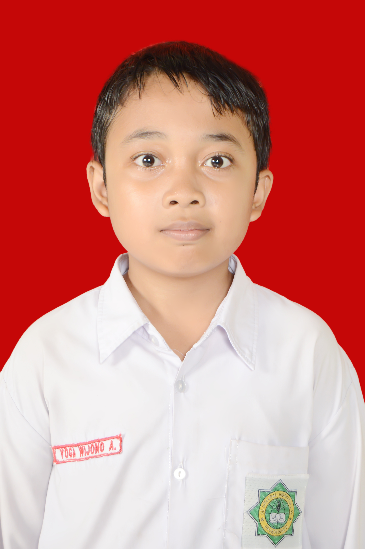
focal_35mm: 75
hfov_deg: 18.1
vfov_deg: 27.0
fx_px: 1143
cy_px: 274
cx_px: 182
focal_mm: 50
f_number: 6.3
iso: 400
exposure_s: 1/125
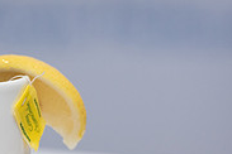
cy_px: 118
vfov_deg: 2.0
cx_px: -53
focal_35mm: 692
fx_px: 4459
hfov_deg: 3.0
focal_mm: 200
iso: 640
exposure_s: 1/250
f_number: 4
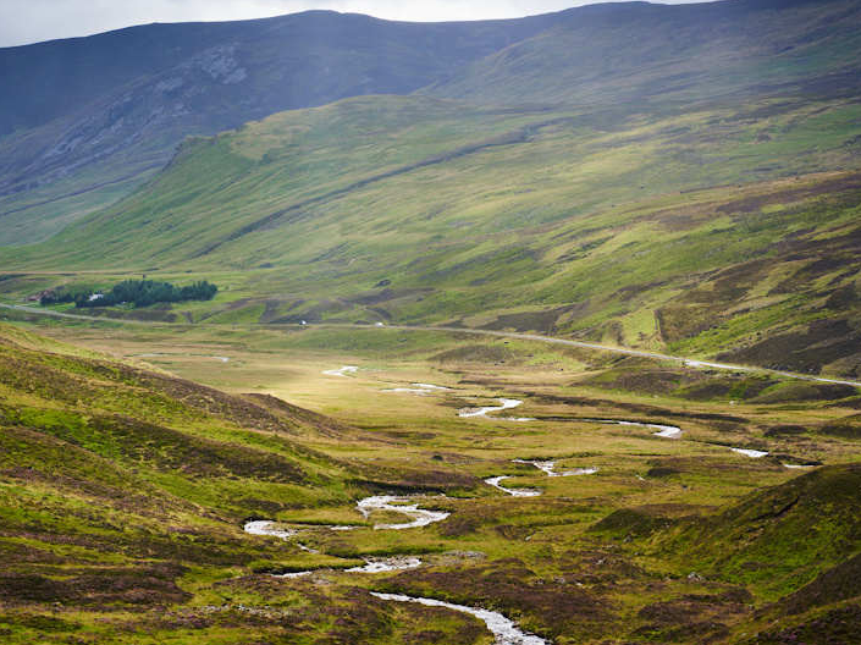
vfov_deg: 12.8
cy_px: 346
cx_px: 285
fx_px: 2884
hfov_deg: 16.9
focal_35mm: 116
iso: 100
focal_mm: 85
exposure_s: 1/50
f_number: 11
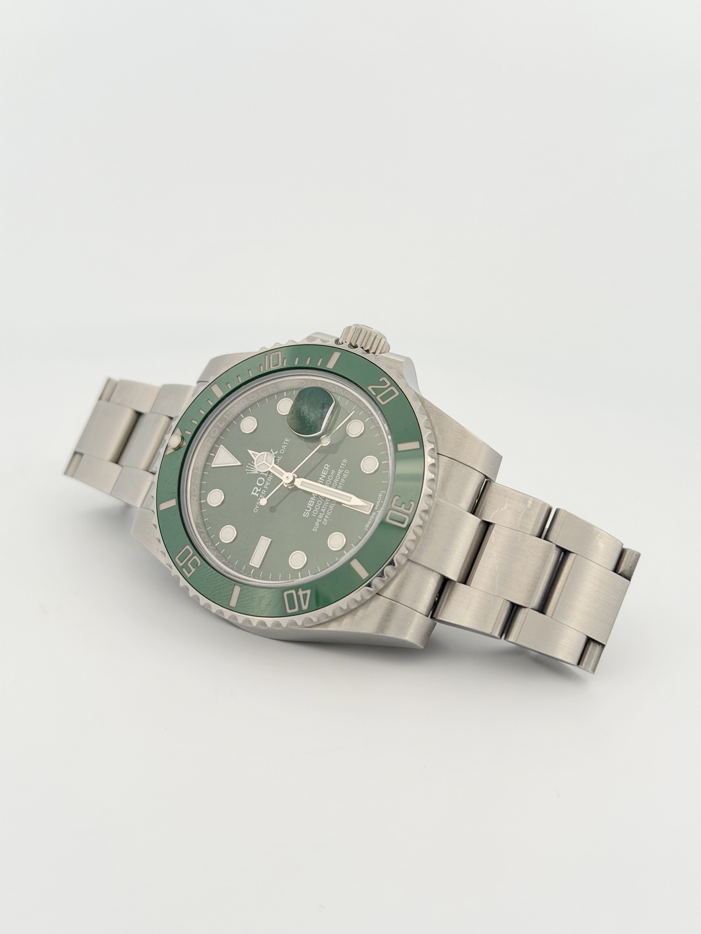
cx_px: 350
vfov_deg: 39.7
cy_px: 467
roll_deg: -2.8
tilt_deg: -24.2
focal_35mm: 48
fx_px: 1296
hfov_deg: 30.3
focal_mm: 6.76
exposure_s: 1/1242
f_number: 1.78
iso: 80
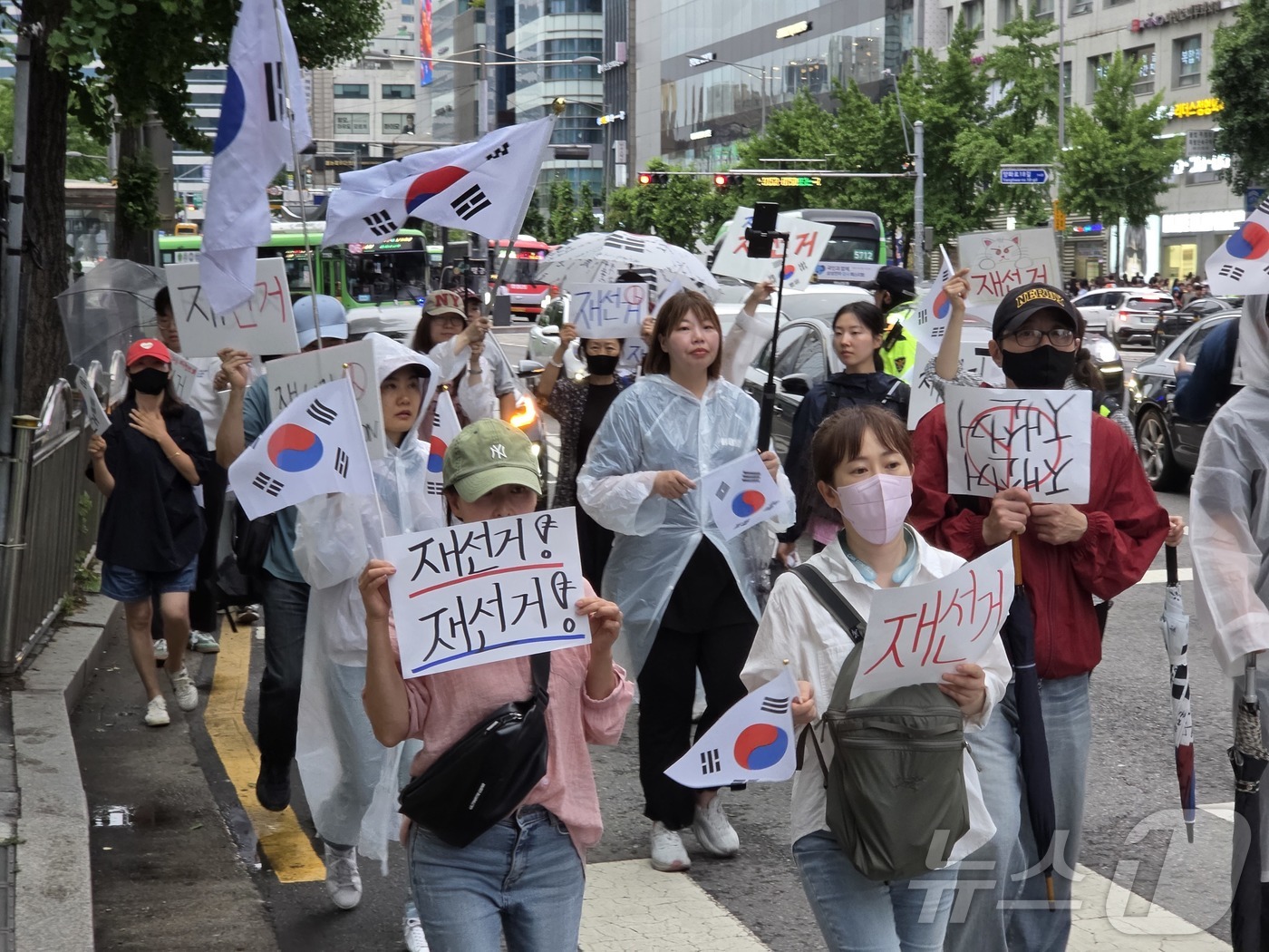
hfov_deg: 28.2
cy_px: 476
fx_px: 2529
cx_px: 634
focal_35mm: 69
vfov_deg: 21.3
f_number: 2.4
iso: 80
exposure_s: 1/120
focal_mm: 7
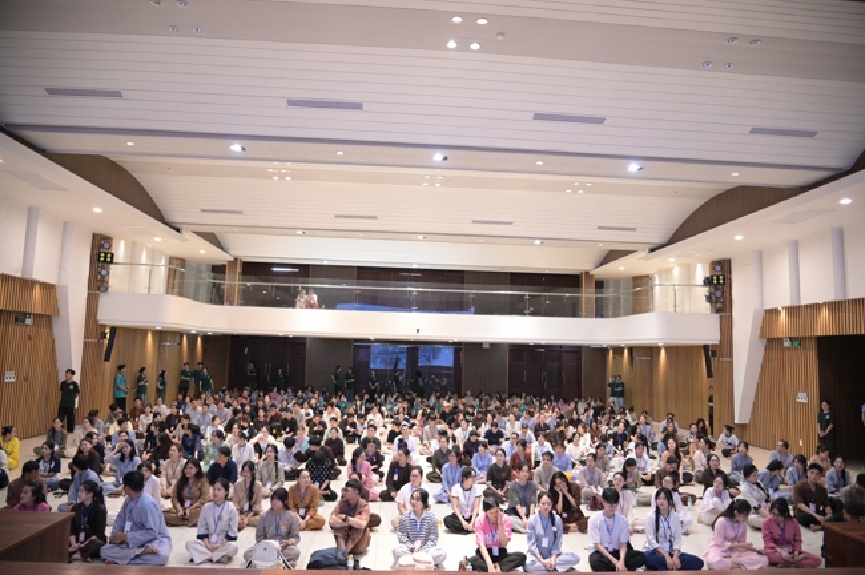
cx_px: 432
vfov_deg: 53.0
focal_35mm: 24
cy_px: 288
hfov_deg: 73.8
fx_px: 576
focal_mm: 24
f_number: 4
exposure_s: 1/160
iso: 5000
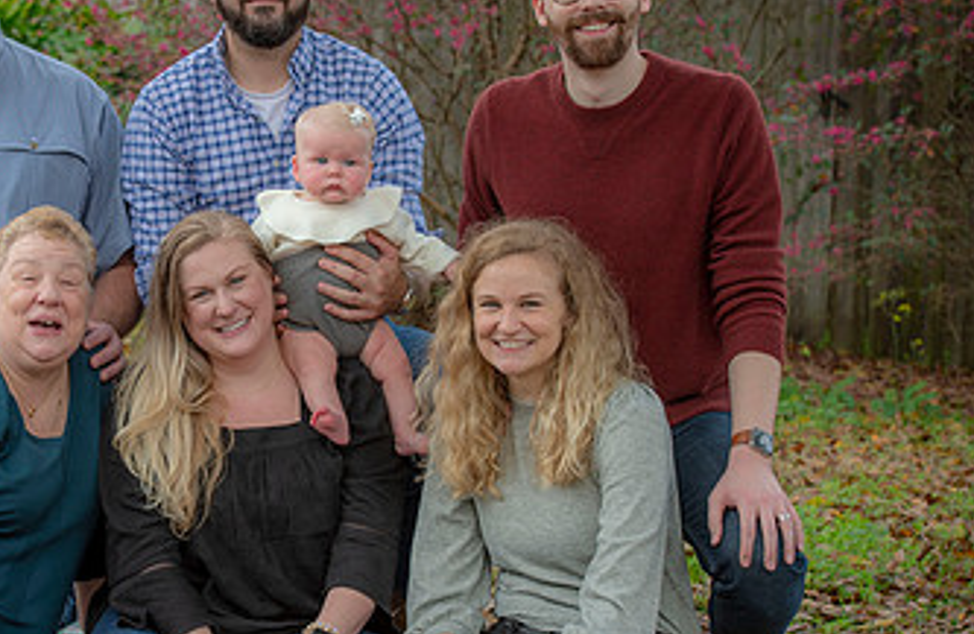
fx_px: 3681
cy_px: 350
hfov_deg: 15.0
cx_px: 255
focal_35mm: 137
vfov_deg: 9.9
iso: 160
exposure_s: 1/200
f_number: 5.6
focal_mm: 78
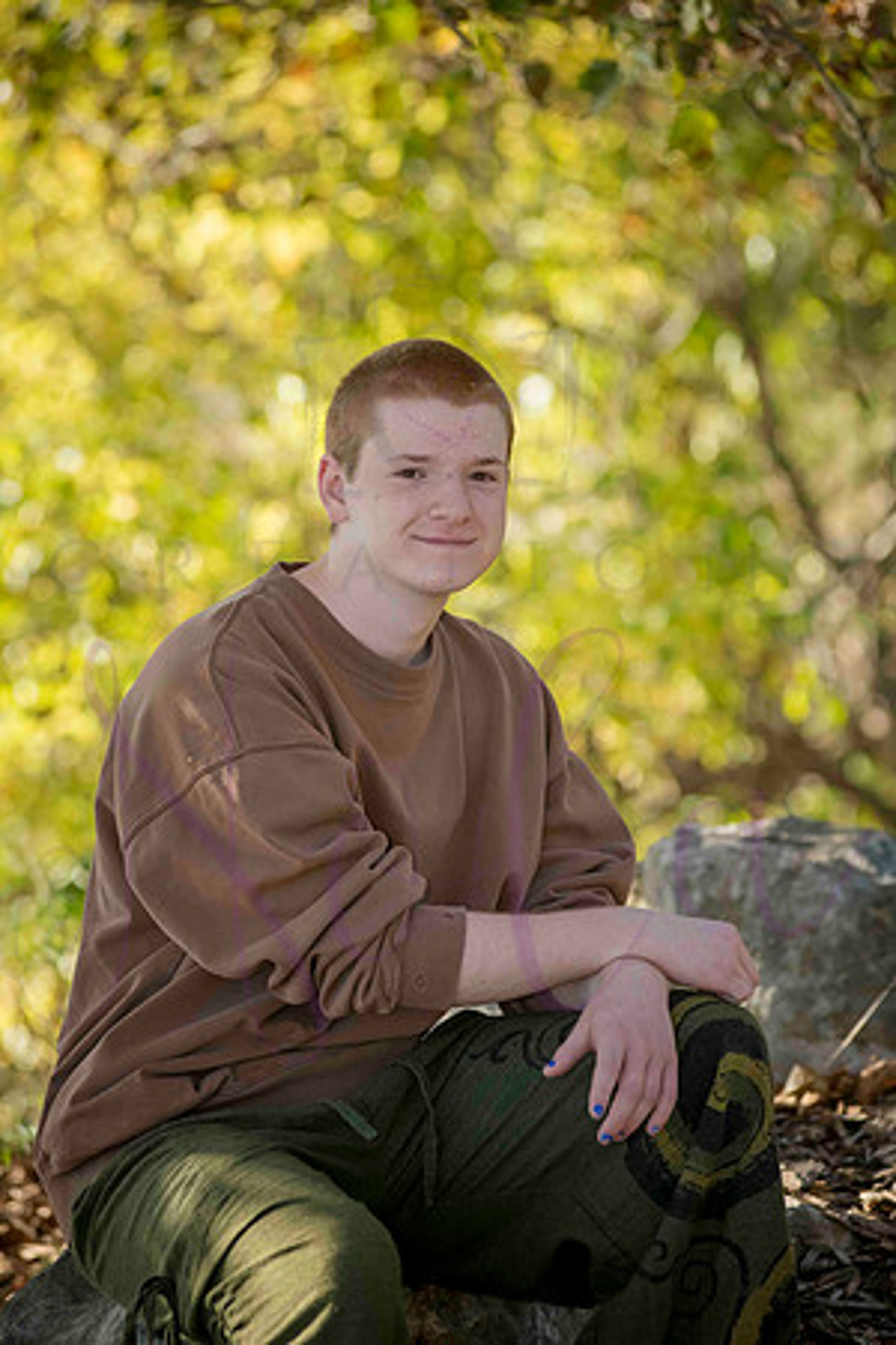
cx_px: 448
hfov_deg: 10.2
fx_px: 5040
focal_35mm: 135
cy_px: 672
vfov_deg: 15.2
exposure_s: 1/640
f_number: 4
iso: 400
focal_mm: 135
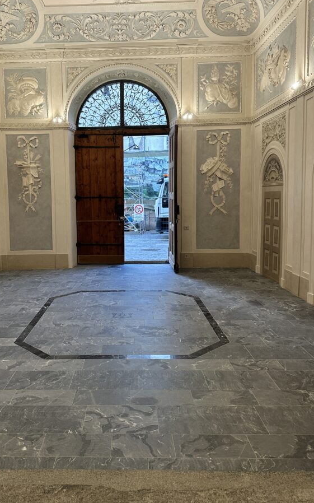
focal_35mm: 29
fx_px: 397
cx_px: 117
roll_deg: +0.6
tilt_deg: -3.1
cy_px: 225
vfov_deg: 64.5
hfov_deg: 42.8
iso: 200
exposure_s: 1/50
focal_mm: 6.86
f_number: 1.78
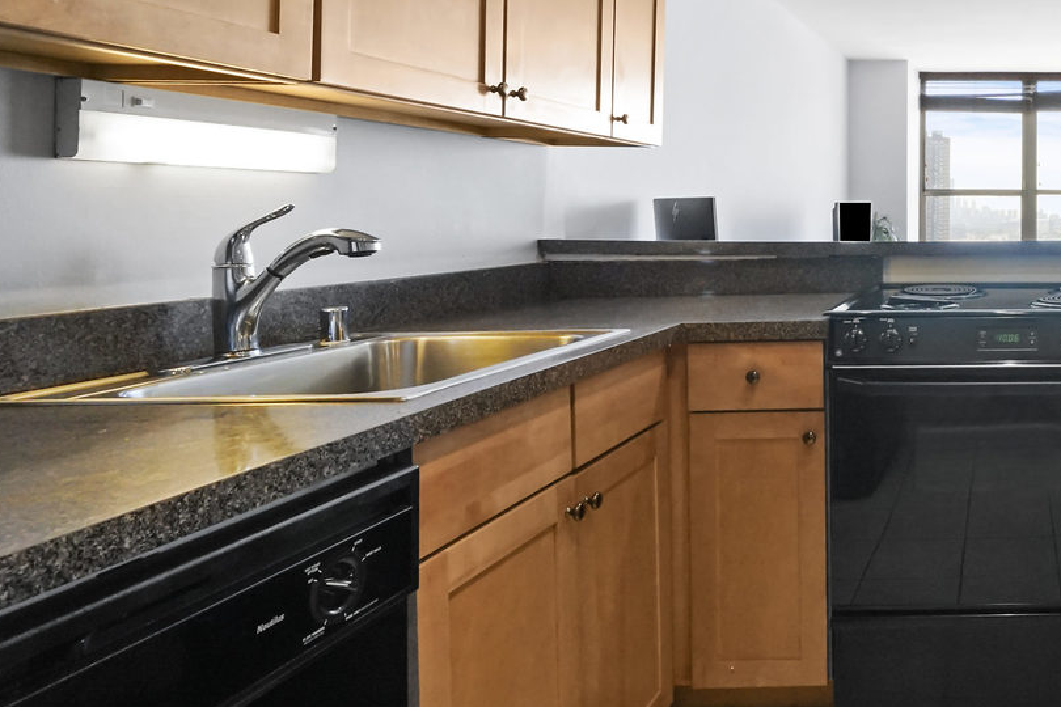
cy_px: 234
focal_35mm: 28
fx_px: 825
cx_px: 1052
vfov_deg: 45.7
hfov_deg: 52.5
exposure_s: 1/25
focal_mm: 14
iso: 1000
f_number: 13
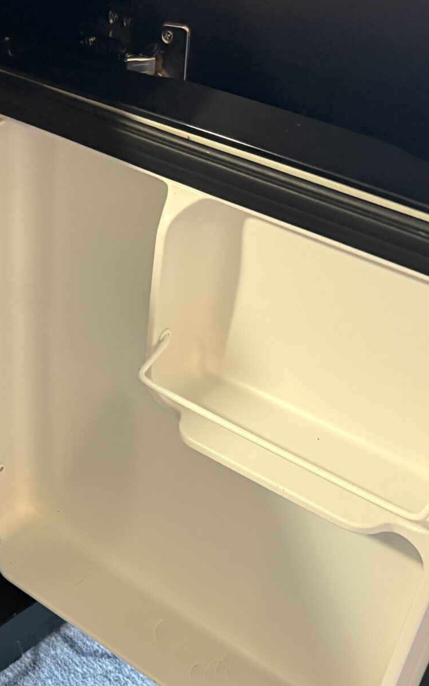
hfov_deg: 22.6
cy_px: 459
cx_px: -39
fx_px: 1010
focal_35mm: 54
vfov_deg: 37.1
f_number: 1.78
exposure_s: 1/40
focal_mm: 6.76
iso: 800
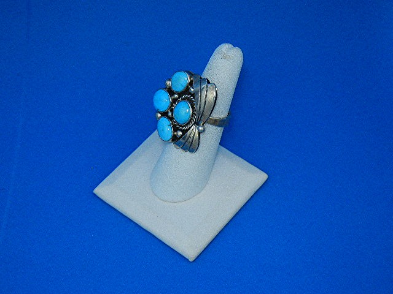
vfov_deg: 19.1
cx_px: 196
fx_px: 874
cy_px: 147
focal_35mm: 77
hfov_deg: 25.3
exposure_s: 1/30
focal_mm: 13.9
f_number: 4.3
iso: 267
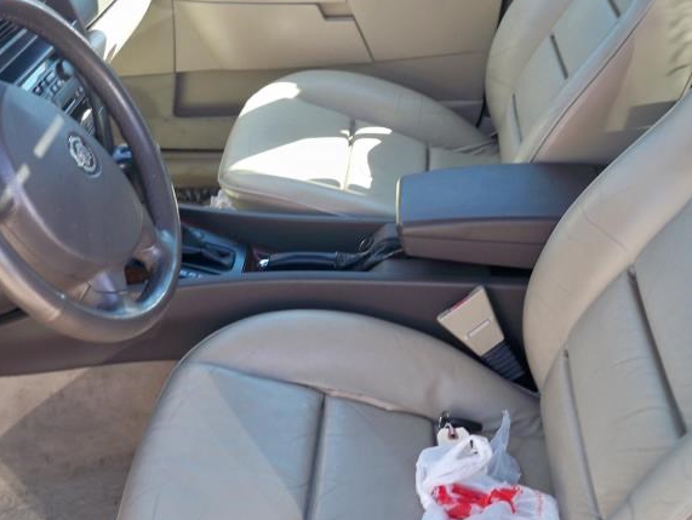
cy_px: 218
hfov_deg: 38.7
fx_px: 980
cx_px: 278
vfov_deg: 29.7
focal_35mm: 49
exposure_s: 1/80
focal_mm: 6.3
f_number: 3.1
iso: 100
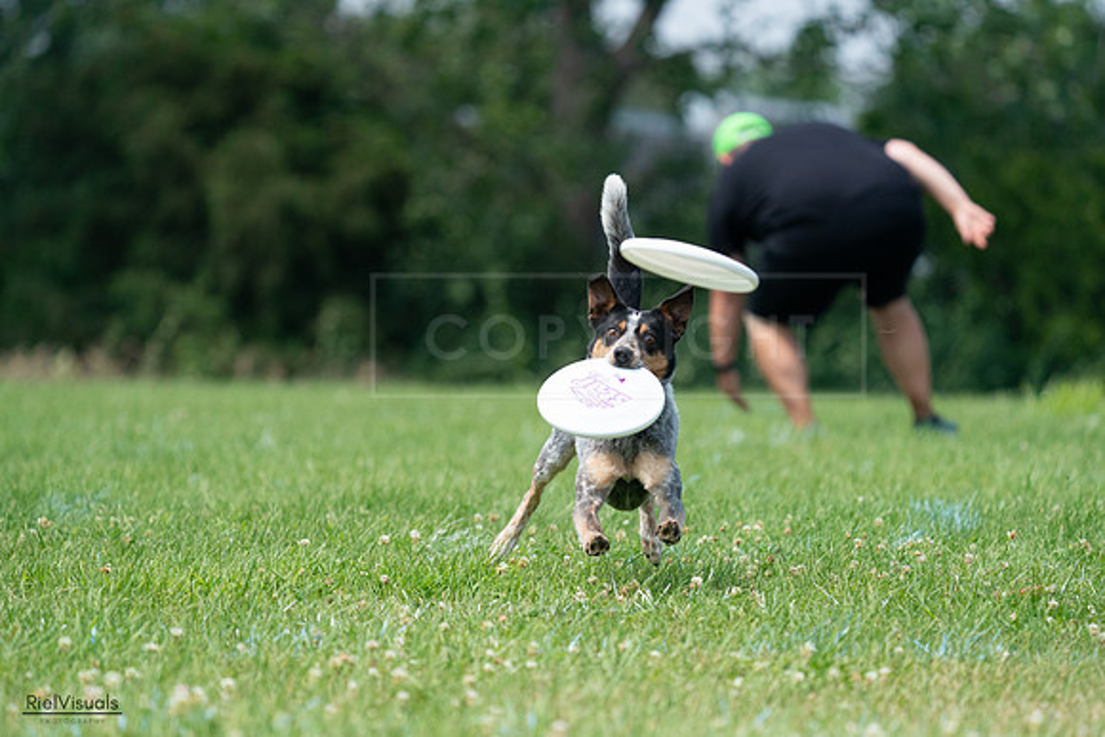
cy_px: 368
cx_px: 552
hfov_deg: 5.9
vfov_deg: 3.9
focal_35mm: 350
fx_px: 10745
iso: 1600
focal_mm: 350
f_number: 6.3
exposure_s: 1/4000
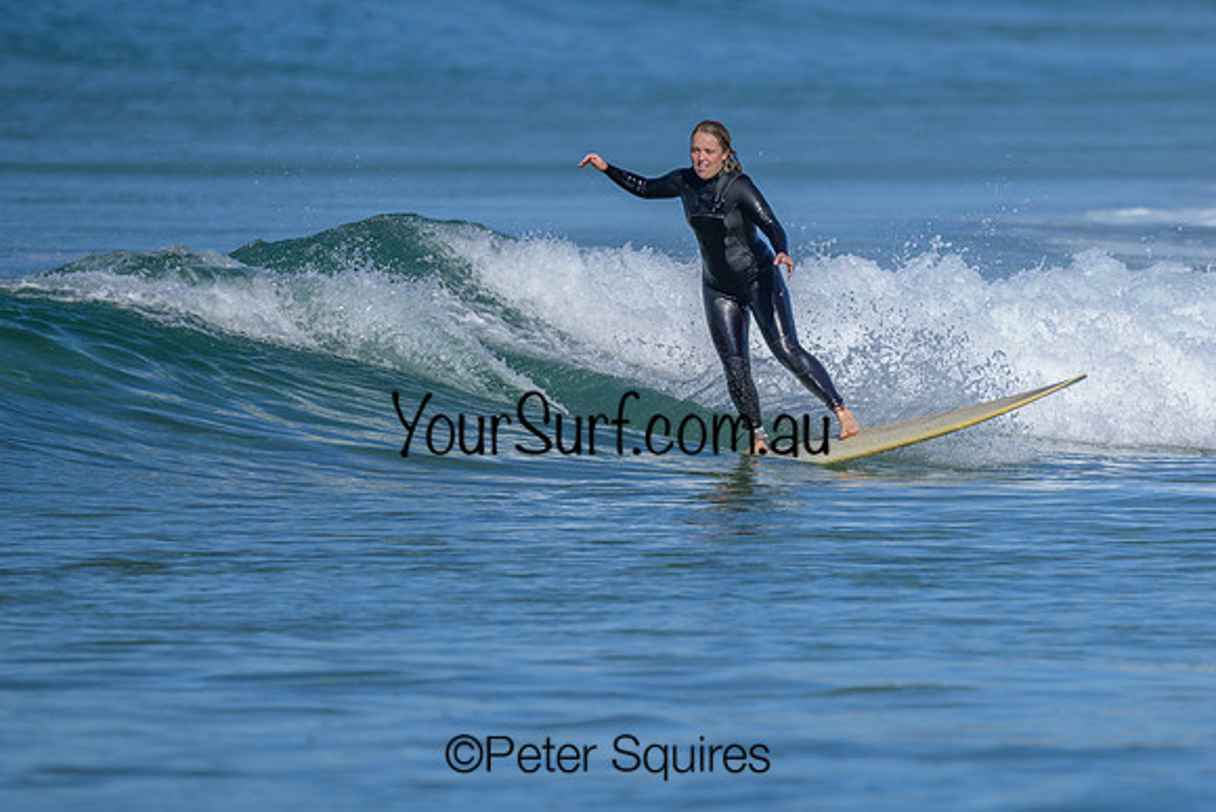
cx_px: 825
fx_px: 36924
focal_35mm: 1093
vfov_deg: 1.3
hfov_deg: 1.9
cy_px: 373
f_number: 6.3
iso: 200
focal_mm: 800
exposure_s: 1/2000
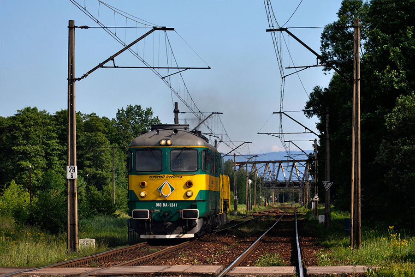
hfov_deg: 13.0
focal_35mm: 158
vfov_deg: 8.7
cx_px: 208
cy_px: 138
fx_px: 1815
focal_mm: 105
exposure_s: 1/250
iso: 200
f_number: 8
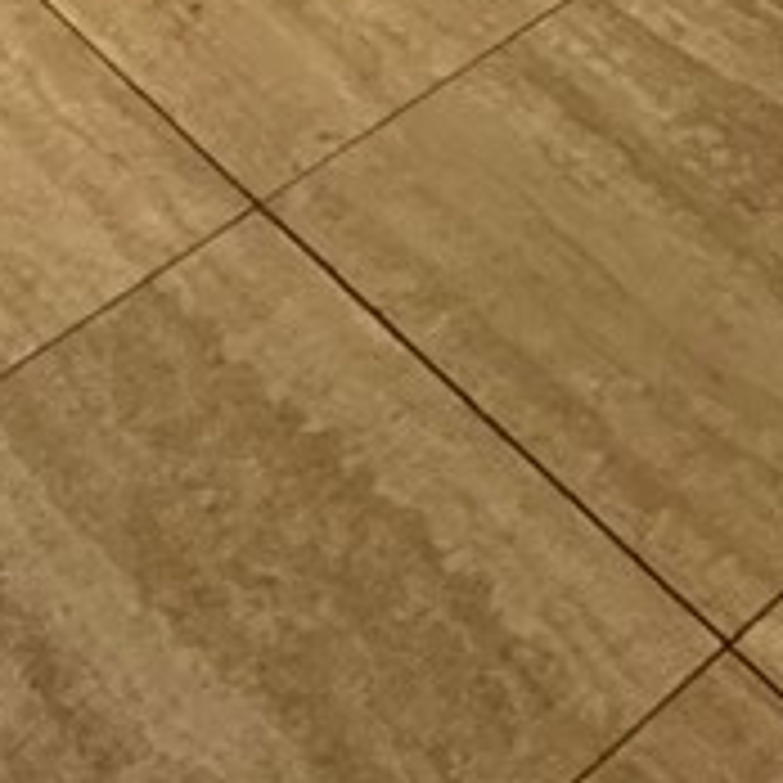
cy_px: -1832
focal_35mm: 114
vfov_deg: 9.7
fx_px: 2917
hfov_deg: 12.8
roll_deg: -1.2
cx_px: 1701
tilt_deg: -6.8
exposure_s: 1/120
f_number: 2.2
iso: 250
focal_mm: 2.22
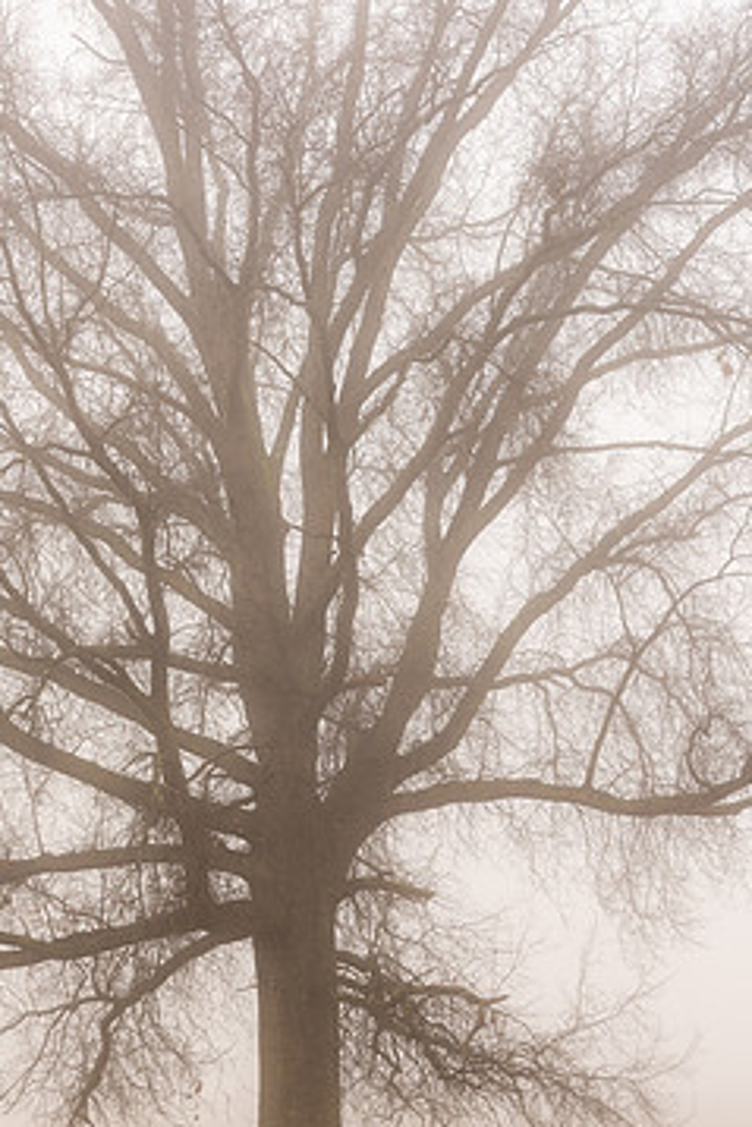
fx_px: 3380
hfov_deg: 12.7
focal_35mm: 108
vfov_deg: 18.9
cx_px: 296
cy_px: 639
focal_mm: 86
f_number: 11
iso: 100
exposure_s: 1/45
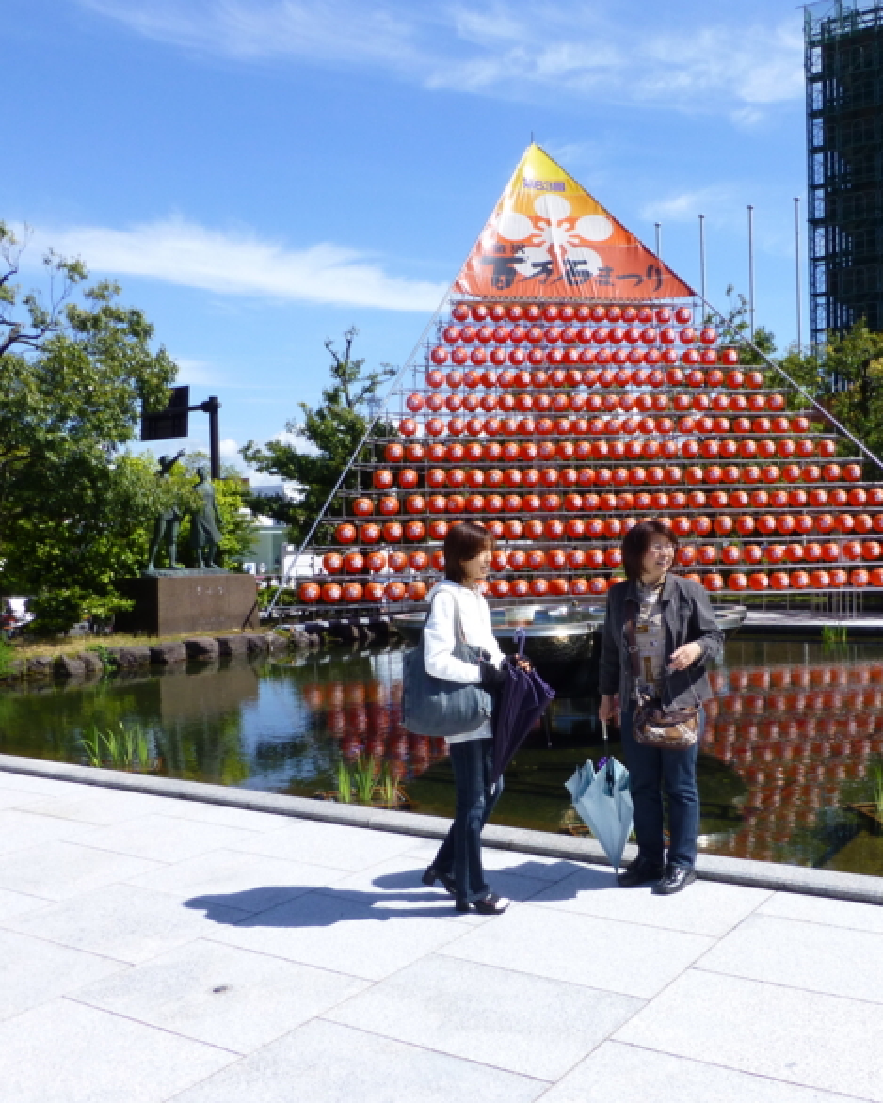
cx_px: 557
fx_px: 1045
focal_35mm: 32
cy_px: 563
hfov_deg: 45.4
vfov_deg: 55.7
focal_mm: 4.3
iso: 100
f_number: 4
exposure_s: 1/800
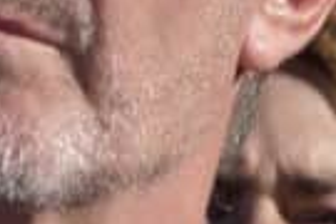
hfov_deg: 3.1
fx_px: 6244
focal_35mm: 669
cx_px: 209
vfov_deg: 2.1
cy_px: -164
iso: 100
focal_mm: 100
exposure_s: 1/200
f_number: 13
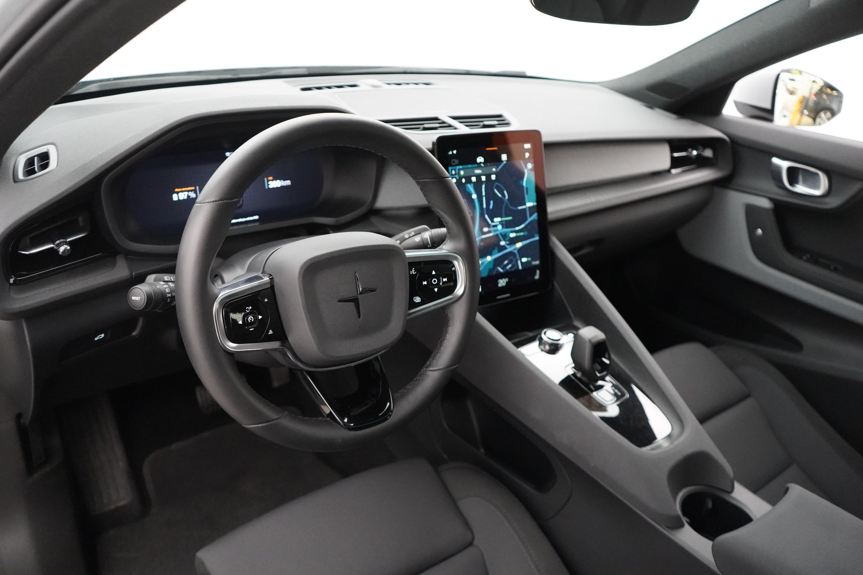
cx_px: 432
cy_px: 288
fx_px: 671
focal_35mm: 28
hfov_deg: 65.5
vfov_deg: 46.4
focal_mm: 28
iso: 12800
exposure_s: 1/125
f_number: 3.5
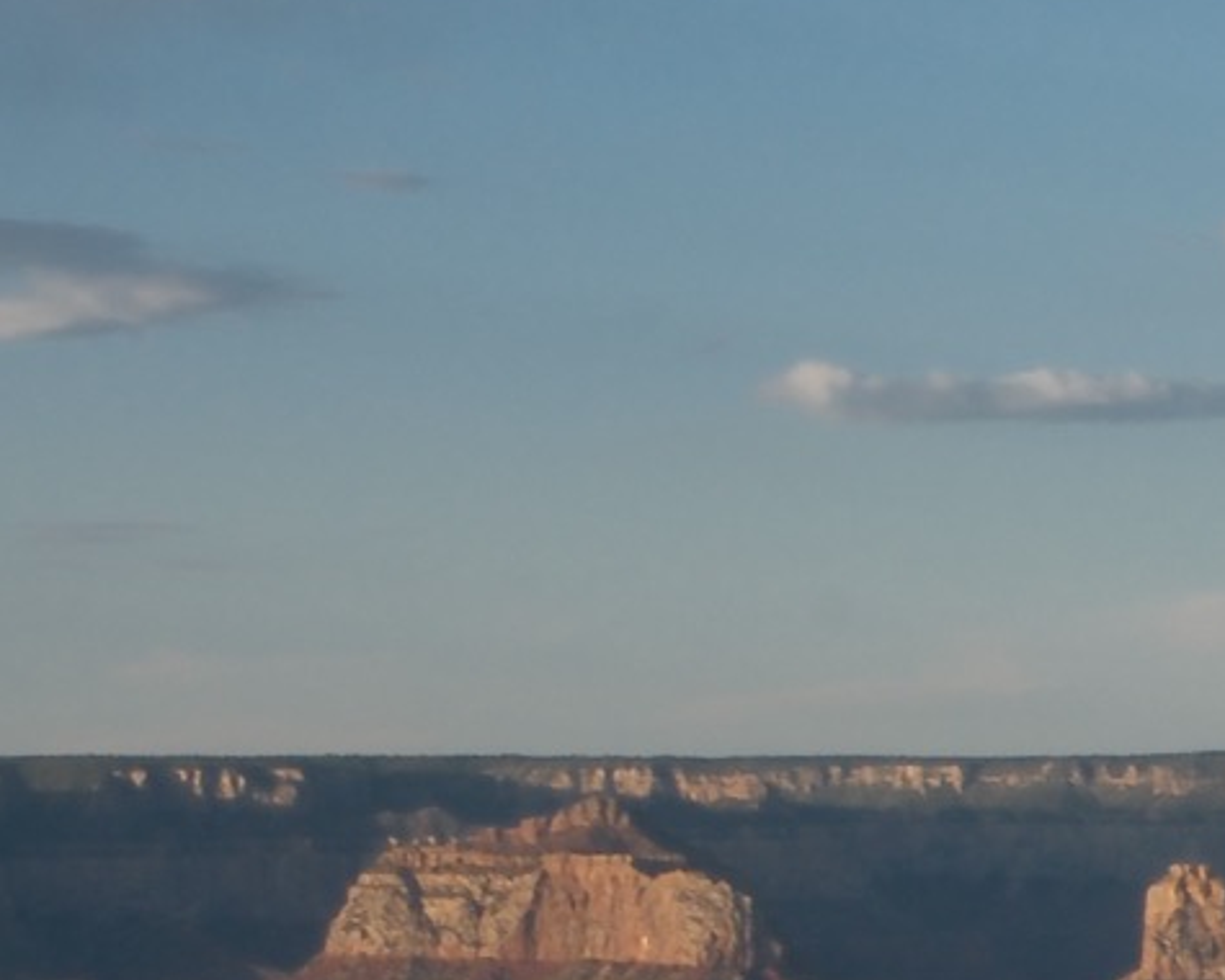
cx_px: 2739
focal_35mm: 185
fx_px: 6707
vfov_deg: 8.3
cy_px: 704
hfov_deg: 9.5
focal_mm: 26
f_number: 22
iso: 250
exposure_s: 1/40
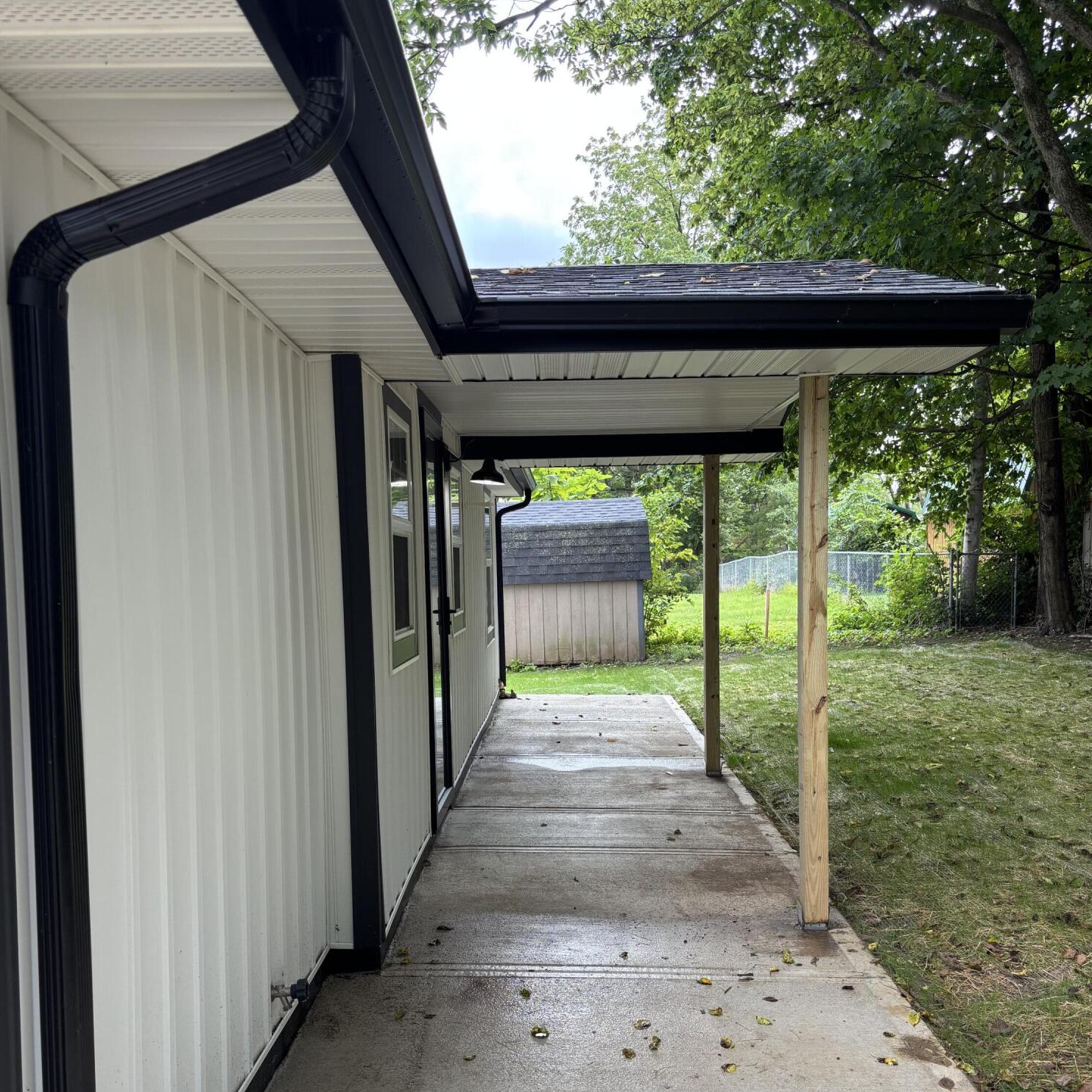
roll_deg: +0.0
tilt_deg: -4.5
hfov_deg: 52.5
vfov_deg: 52.2
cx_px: 544
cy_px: 655
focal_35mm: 31
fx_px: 1106
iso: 40
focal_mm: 5.96
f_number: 1.6
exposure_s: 1/251
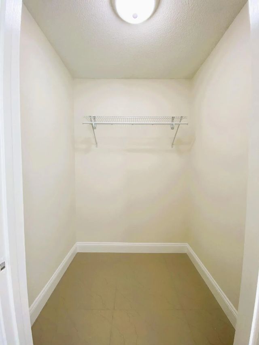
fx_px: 140
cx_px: 130
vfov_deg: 102.1
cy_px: 172
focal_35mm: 14
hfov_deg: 85.7
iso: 160
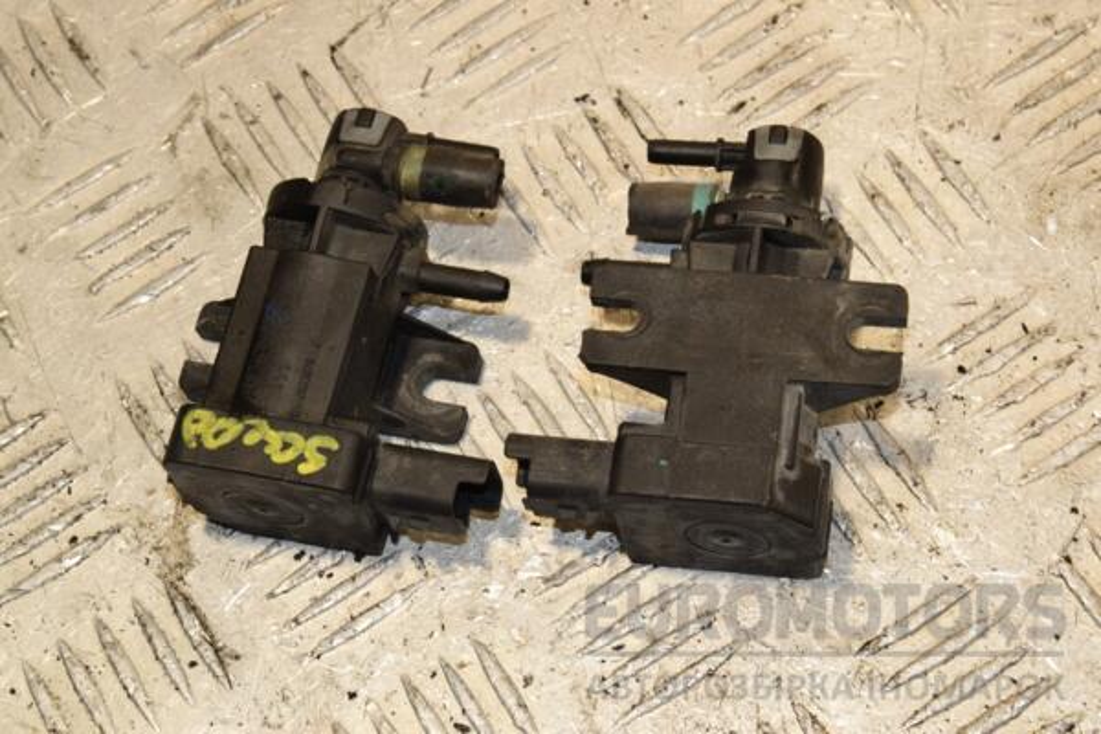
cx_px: 550
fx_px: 3211
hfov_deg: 19.5
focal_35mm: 105
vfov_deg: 13.0
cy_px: 367
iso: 800
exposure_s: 1/50
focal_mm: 70
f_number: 14
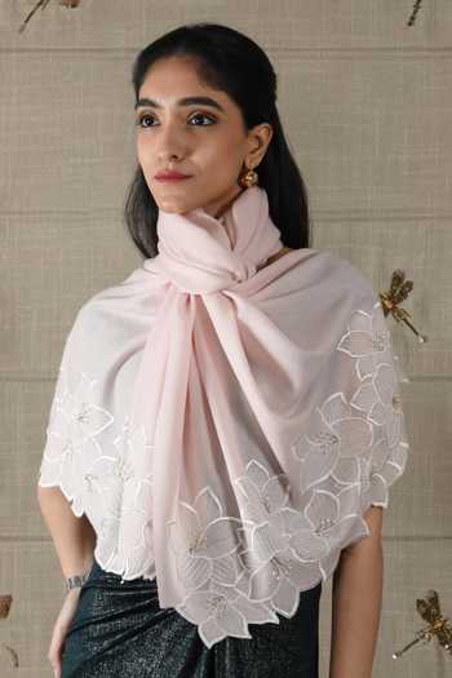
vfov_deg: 19.5
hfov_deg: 13.0
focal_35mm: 105
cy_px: 339
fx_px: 1977
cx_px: 226
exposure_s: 1/100
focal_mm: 105
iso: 160
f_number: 20
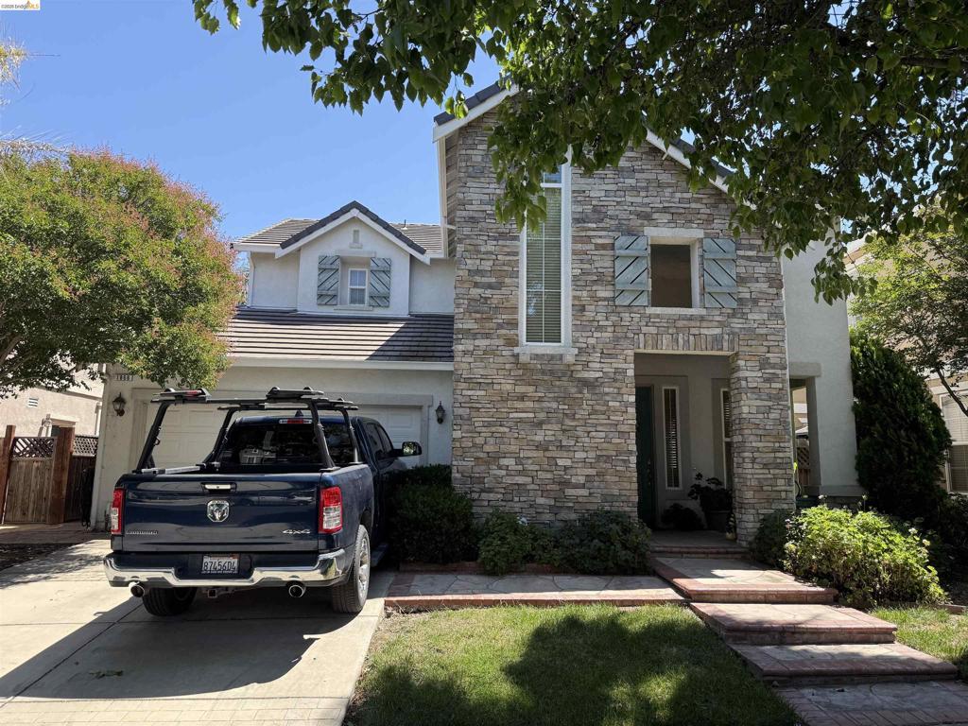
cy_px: 363
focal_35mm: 24
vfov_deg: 56.8
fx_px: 671
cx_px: 484
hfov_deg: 71.6
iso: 100
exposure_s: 1/1361
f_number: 1.78
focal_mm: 6.76
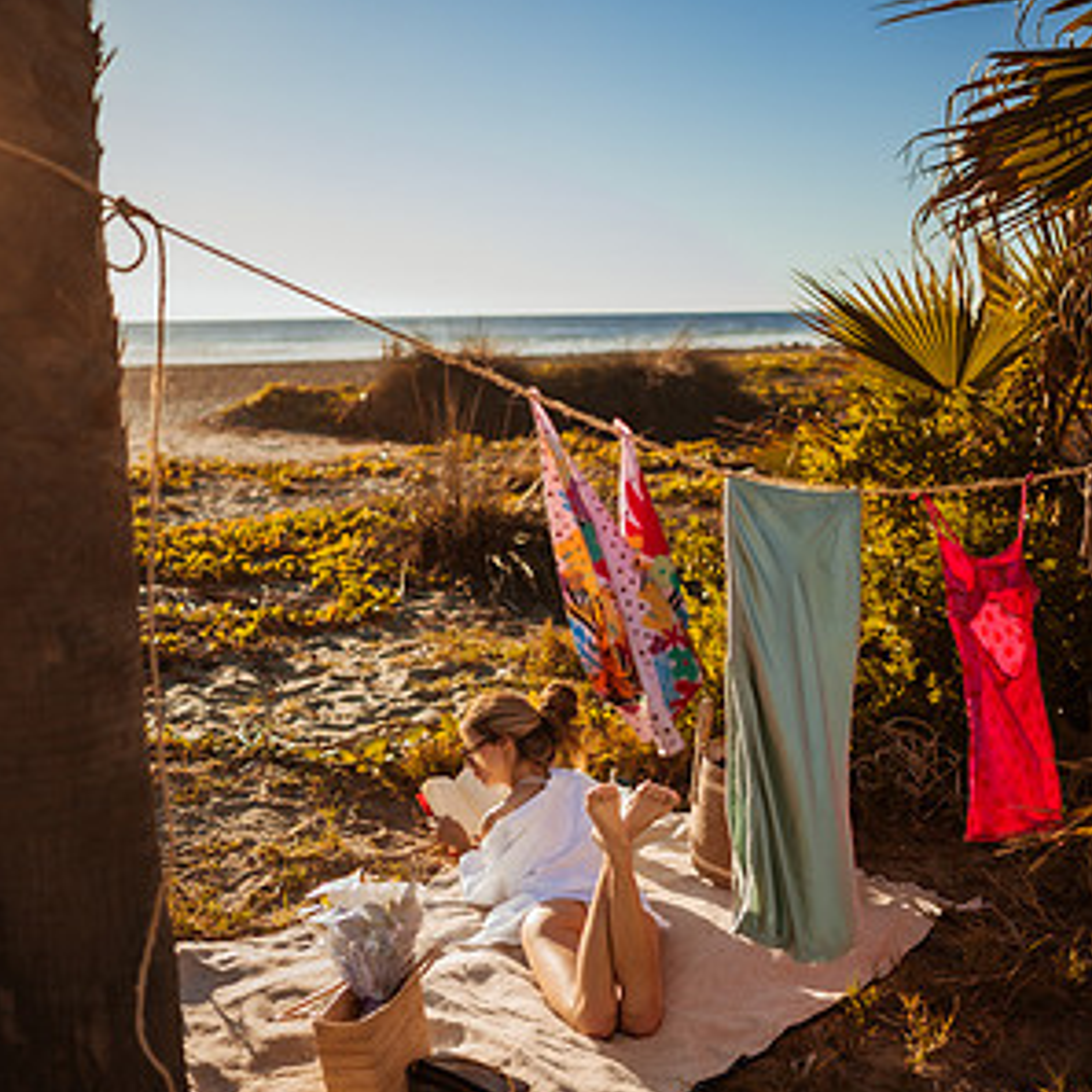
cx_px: 544
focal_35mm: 45
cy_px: 577
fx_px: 1606
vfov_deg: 37.5
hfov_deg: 37.6
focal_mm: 35
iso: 50
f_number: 1.8
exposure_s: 1/2000
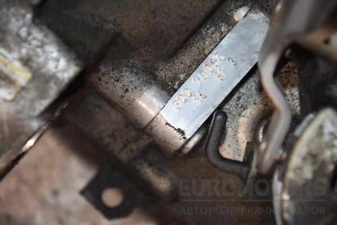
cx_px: 168
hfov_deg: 13.0
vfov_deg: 8.7
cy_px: 112
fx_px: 1474
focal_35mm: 158
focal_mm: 105
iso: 800
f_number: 5.6
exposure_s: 1/60
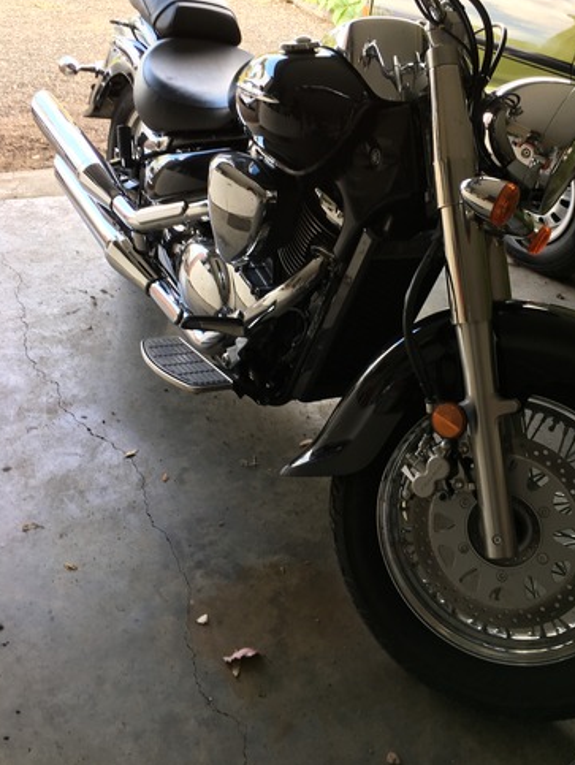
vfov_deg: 50.9
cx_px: 345
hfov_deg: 39.5
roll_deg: -4.5
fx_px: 796
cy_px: 298
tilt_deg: -26.7
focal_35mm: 36
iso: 25
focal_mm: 4.15
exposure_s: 1/50
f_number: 2.2
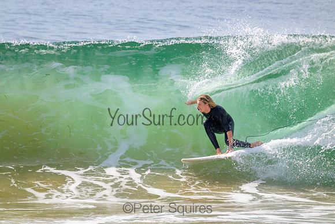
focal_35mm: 800
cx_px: 168
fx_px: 7446
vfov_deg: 1.7
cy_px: 112
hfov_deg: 2.6
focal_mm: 800
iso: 1000
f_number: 11
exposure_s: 1/2000
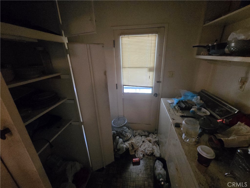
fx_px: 94
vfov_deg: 89.9
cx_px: 125
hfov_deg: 106.2
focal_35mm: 13
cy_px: 94
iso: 1600
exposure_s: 1/40
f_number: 2.2
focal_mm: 2.2
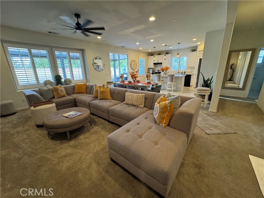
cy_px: 99
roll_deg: +1.3
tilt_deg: -17.4
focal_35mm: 14
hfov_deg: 102.1
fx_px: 107
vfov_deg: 85.7
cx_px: 132
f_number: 2.2
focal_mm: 2.22
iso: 200
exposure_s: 1/60
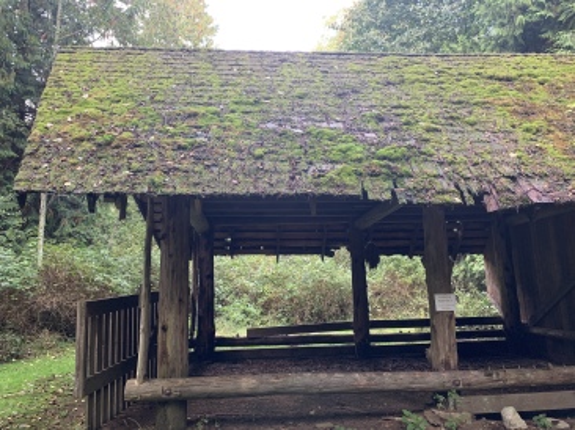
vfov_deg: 53.0
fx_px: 432
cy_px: 215
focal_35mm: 26
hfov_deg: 67.3
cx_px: 288
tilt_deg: +9.3
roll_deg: +1.4
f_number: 1.8
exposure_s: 1/73
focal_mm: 4.25
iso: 100
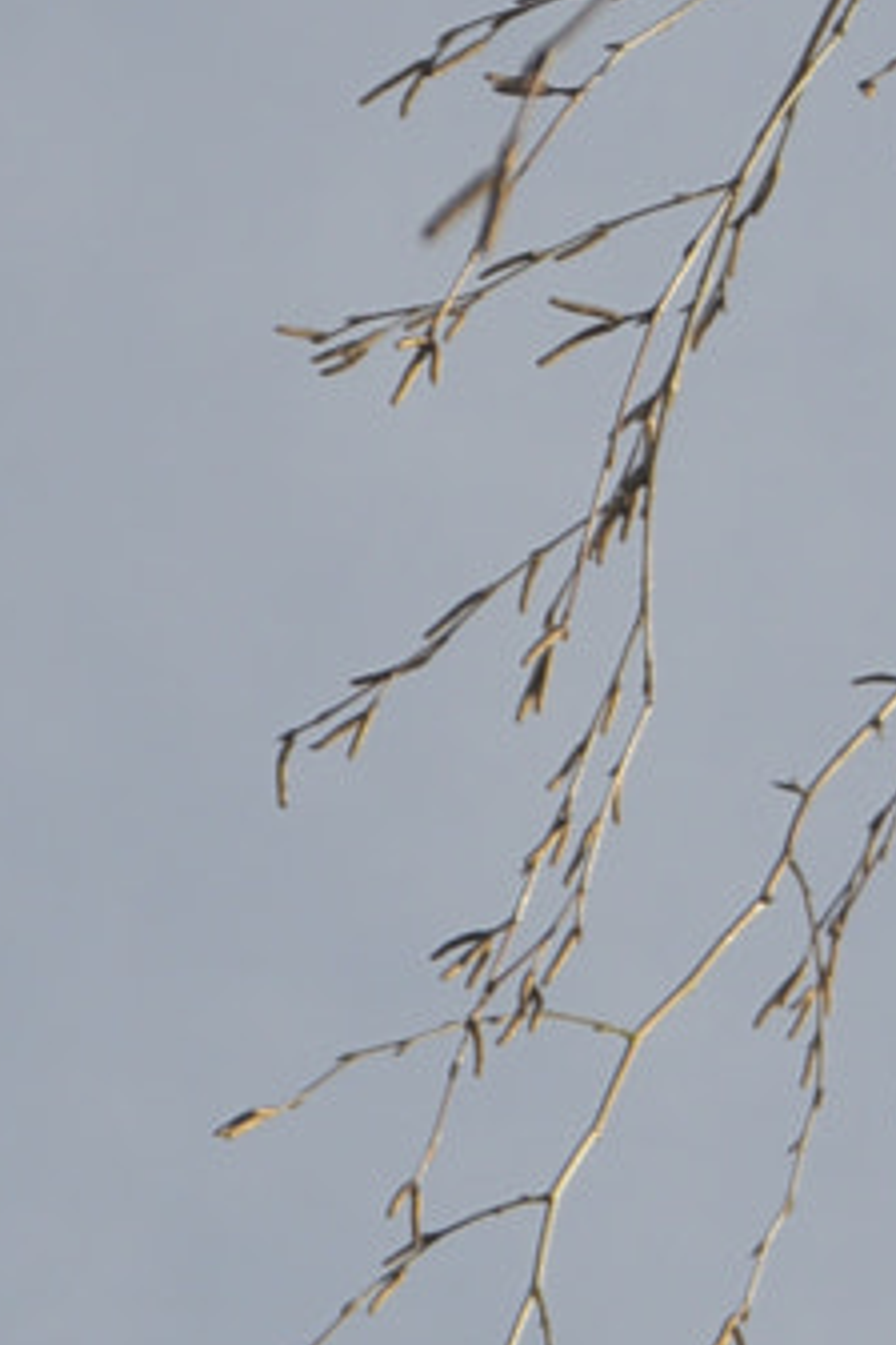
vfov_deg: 5.2
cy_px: 176
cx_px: 1952
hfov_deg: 3.5
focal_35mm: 392
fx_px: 14648
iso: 100
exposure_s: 1/250
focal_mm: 55
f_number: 8
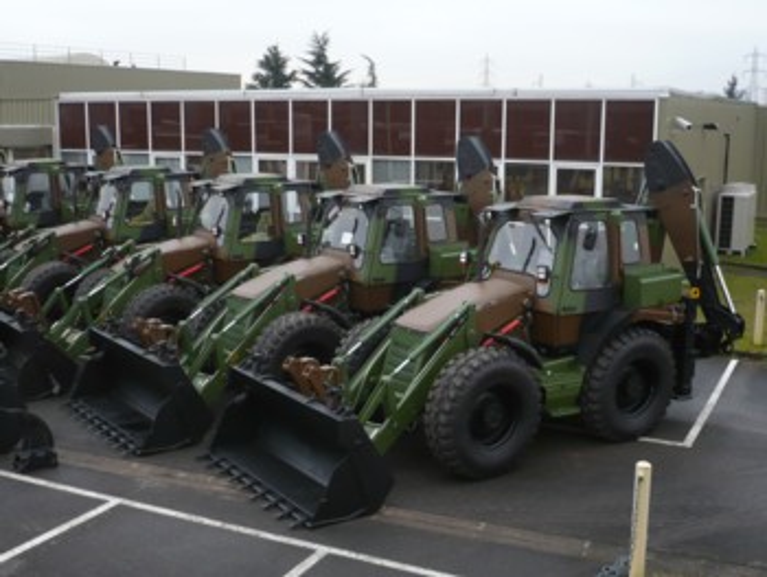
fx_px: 998
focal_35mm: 45
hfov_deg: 42.0
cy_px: 288
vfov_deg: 32.2
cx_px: 384
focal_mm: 7.5
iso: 100
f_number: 3.2
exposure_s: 1/100
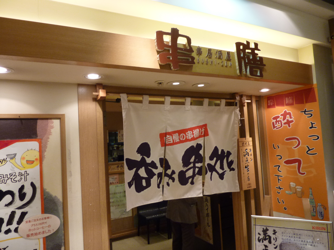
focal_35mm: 25
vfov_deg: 54.9
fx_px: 241
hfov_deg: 69.4
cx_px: 167
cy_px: 125
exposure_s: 1/30
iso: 160
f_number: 3.3
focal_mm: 4.1
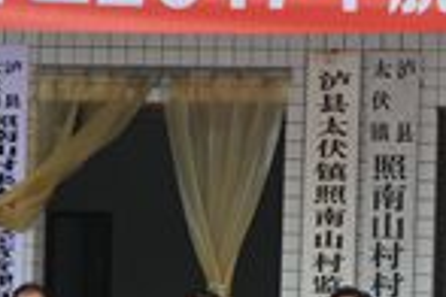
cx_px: 313
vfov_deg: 9.5
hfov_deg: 14.3
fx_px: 1771
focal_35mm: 143
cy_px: 274
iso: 250
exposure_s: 1/125
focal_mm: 28
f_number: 5.6
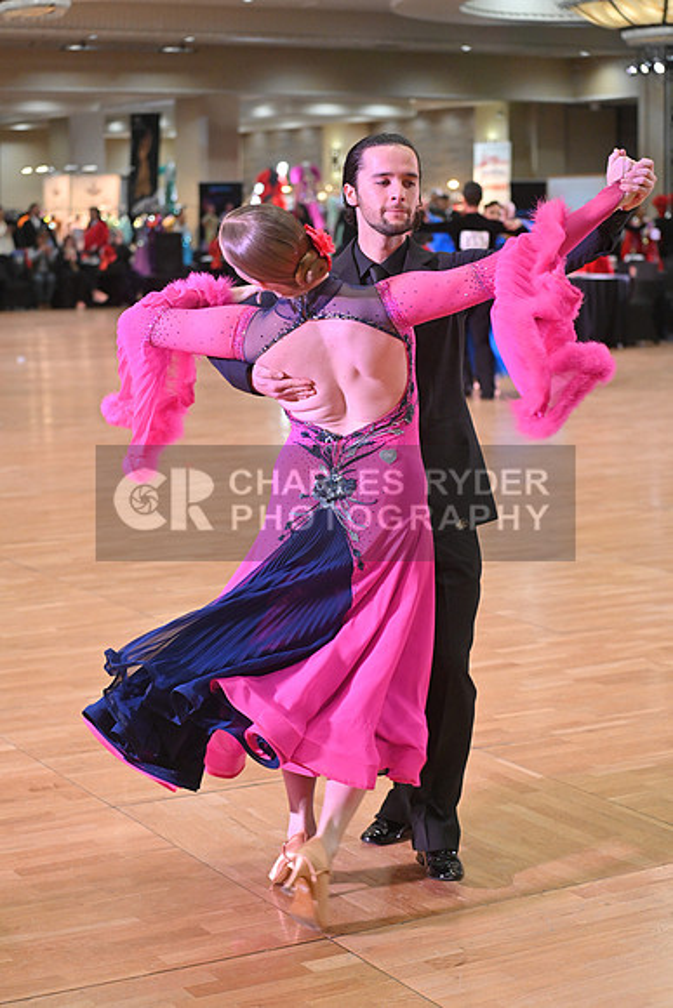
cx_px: 336
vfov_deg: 28.8
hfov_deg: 19.5
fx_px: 1962
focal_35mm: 70
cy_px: 504
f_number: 4.5
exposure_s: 1/400
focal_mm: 70
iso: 3200
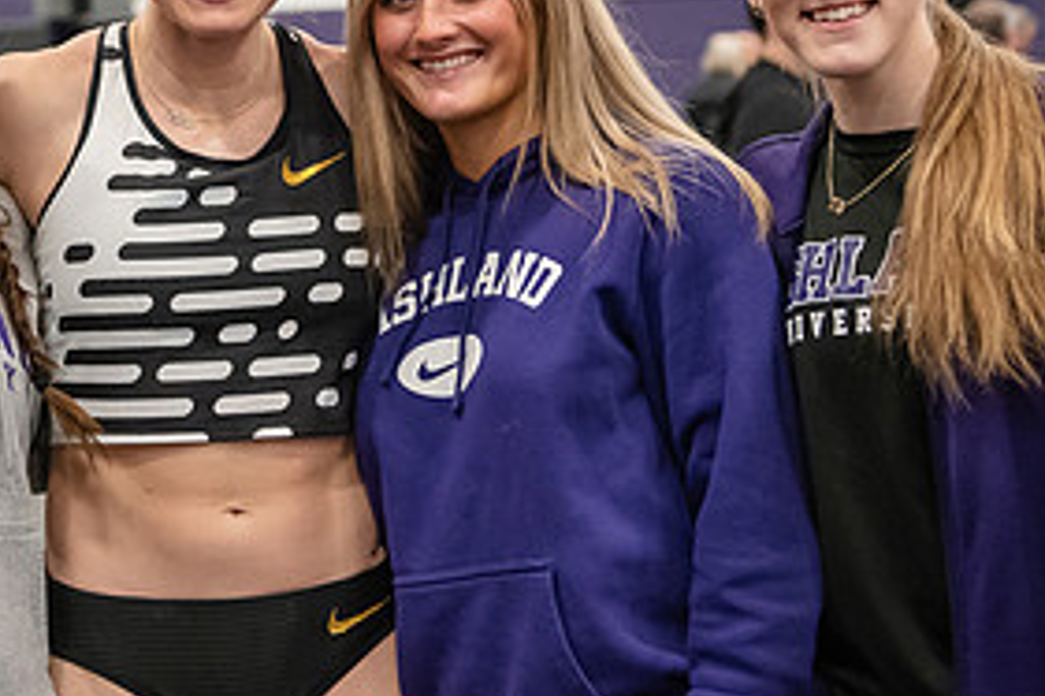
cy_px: 73
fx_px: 2698
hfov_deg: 21.5
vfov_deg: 14.5
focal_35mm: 93
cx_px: 115
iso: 5000
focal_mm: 45
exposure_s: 1/320
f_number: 3.2
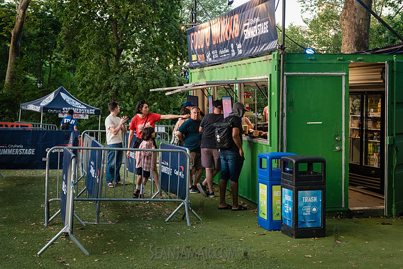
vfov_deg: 23.2
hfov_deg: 34.2
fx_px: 655
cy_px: 134
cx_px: 202
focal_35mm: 59
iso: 2000
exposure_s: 1/160
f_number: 4
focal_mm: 58
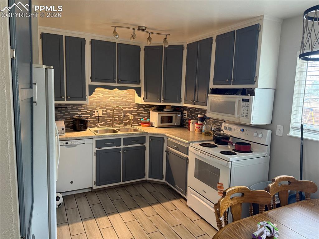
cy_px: 120
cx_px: 160
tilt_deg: -7.3
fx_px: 221
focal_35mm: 24
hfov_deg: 71.6
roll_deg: -1.6
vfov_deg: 56.8
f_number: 1.78
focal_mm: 6.76
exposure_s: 1/60
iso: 400
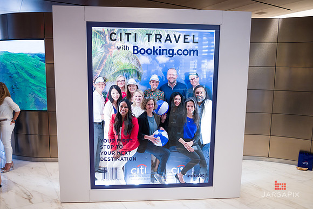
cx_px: 156
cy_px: 104
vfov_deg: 44.9
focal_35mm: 29
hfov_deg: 63.7
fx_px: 252
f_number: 3.2
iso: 1600
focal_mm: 29
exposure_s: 1/400
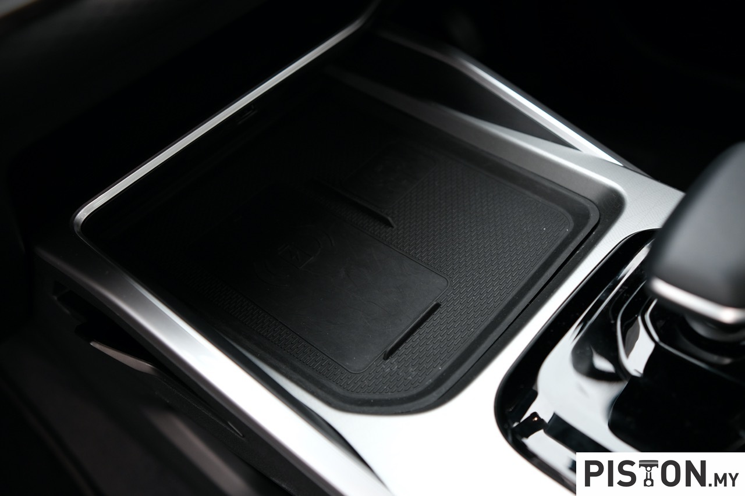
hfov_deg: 54.4
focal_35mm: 35
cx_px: 372
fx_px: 724
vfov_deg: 37.8
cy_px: 248
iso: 400
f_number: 2.5
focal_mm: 23
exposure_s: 1/125
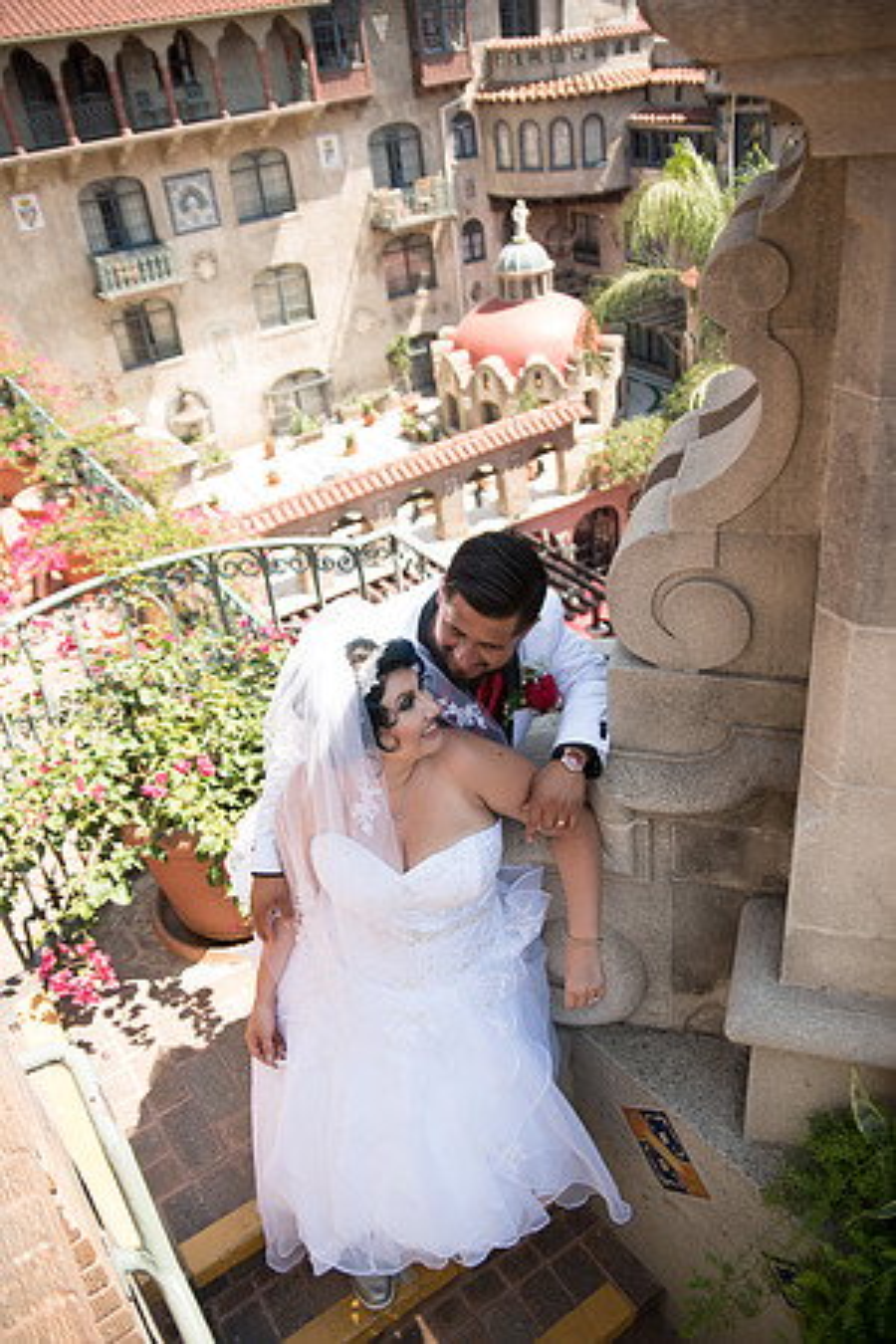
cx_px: 448
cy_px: 672
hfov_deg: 46.4
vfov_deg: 65.5
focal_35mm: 28
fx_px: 1045
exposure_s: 1/320
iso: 100
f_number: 2.8
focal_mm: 28
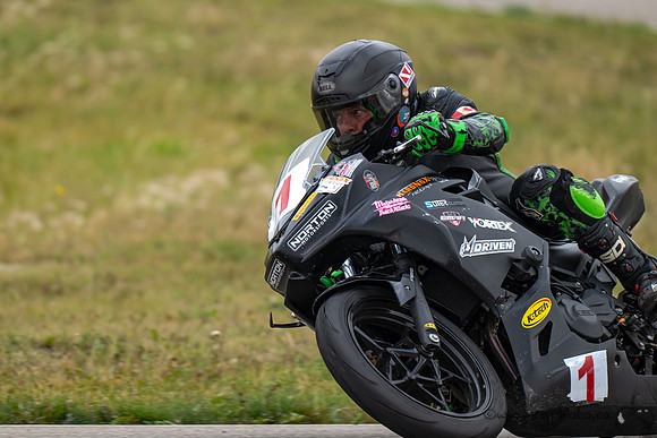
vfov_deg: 2.3
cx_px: 328
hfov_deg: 3.4
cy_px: 219
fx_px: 10952
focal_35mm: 600
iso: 640
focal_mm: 600
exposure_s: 1/1250
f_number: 6.3
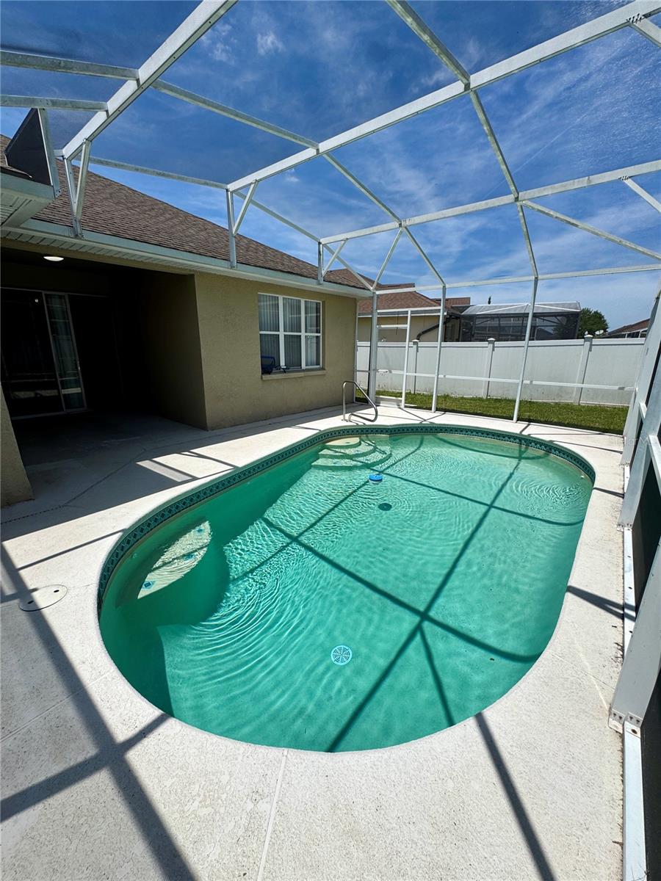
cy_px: 440
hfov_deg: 85.7
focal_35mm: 14
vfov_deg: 102.1
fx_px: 356
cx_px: 330
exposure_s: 1/2415
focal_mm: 2.22
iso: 50
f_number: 2.2
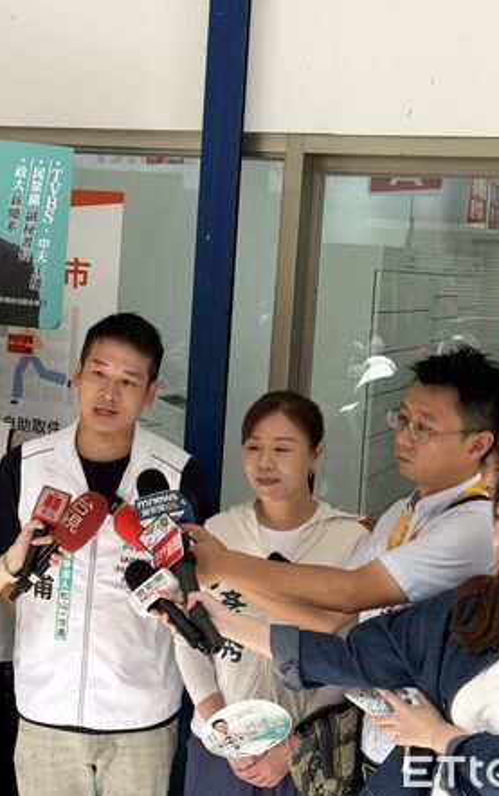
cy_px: 403
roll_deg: -2.7
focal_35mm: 69
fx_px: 1498
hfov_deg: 18.9
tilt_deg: -6.7
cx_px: 191
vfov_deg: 29.8
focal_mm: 6.76
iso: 64
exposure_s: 1/513
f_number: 1.78
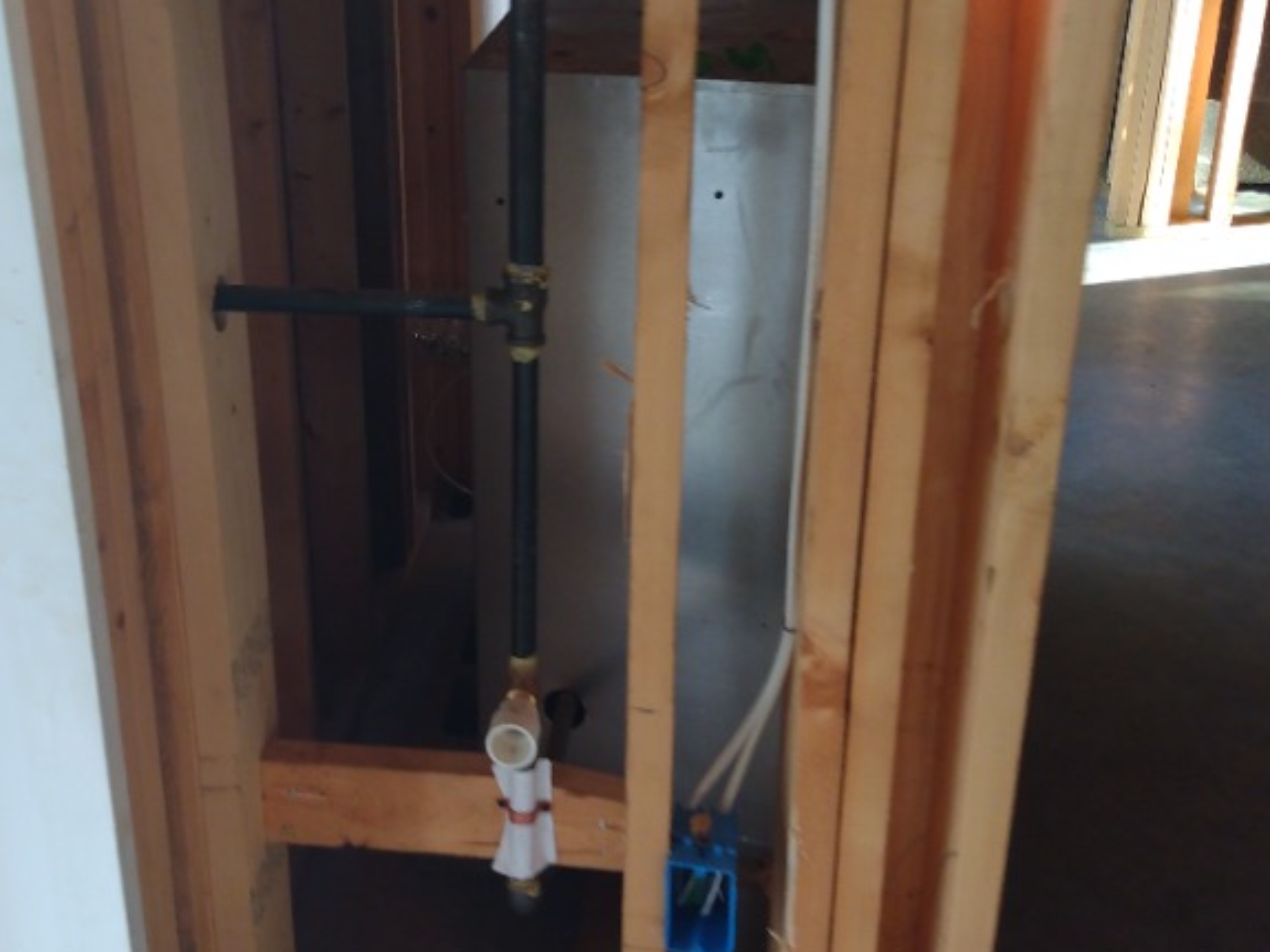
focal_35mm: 32
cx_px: 484
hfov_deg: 56.2
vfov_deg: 44.1
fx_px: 1174
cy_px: 455
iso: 157
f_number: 2
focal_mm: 3.54
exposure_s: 1/40
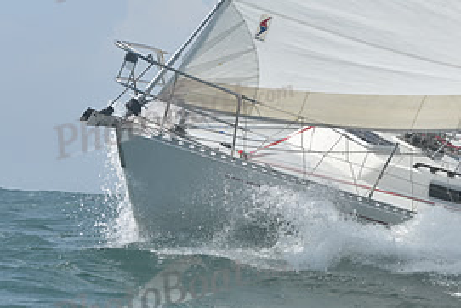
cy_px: 180
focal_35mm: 150
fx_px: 1922
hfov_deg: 13.6
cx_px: 383
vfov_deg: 9.2
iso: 320
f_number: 10
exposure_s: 1/1000
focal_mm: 70
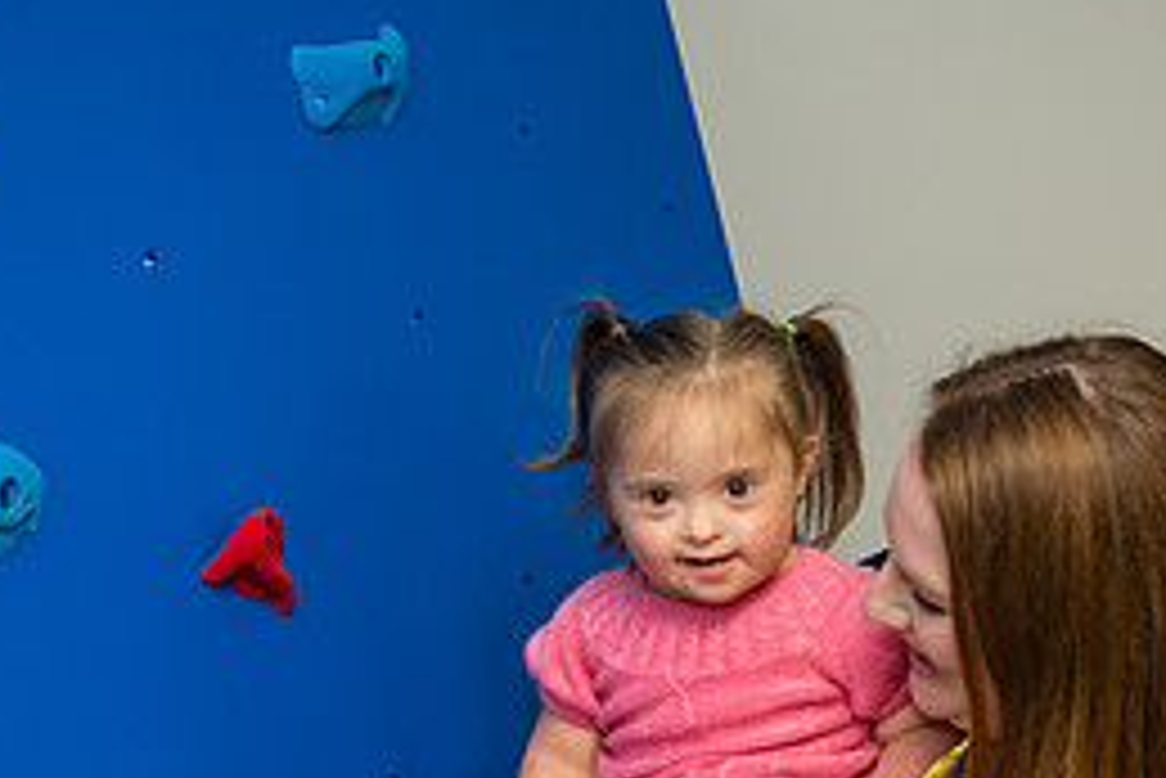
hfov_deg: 26.4
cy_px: 756
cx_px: 806
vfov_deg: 17.6
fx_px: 2463
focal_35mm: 76
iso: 2500
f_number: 3.5
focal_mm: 34
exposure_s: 1/200
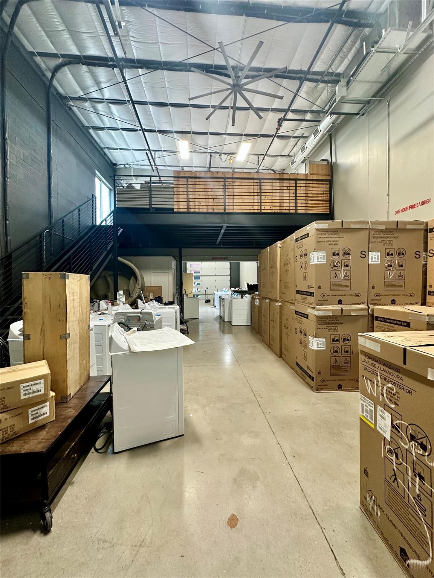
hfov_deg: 85.7
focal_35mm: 14
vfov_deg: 102.1
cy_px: 289
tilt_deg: -0.4
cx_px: 217
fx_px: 234
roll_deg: -0.1
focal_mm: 2.22
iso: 250
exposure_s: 1/120
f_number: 2.2
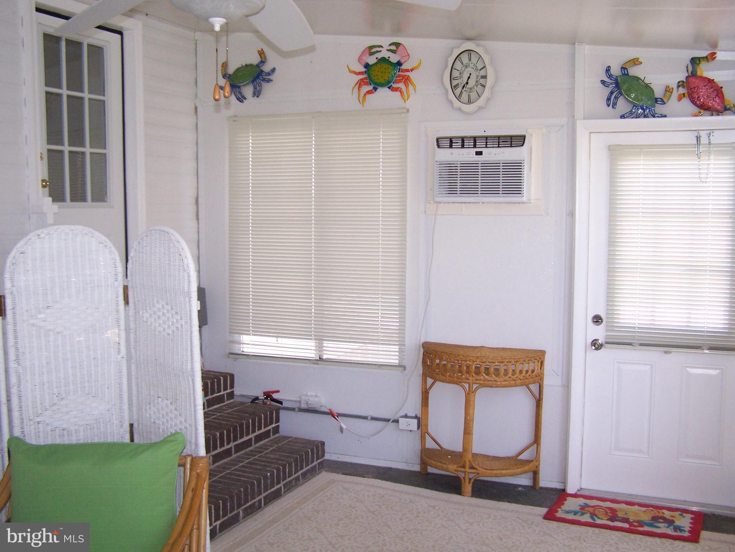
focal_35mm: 38
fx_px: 807
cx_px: 368
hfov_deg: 49.0
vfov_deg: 37.7
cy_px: 276
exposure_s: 1/90
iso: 140
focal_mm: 6.3
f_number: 2.8
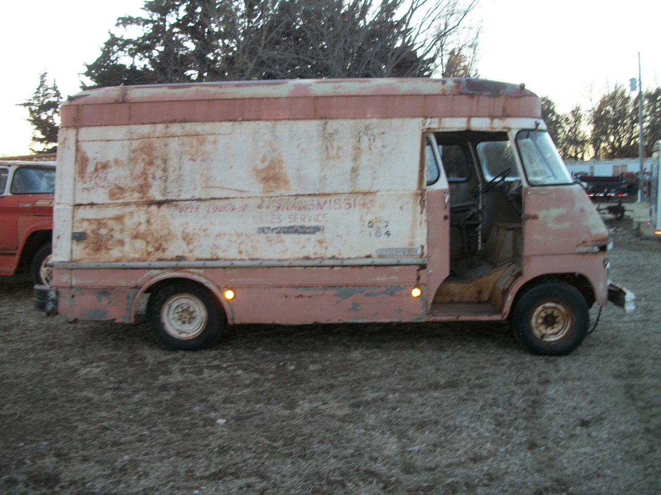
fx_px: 611
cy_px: 248
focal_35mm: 32
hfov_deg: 56.8
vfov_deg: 44.2
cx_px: 330
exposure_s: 1/125
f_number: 2.9
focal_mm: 5.7
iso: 80
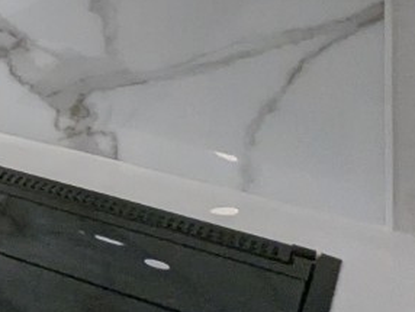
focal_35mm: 78
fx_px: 936
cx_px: -339
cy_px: -244
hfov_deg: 18.9
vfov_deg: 16.1
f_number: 2.2
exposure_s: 1/186
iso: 213
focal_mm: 2.35
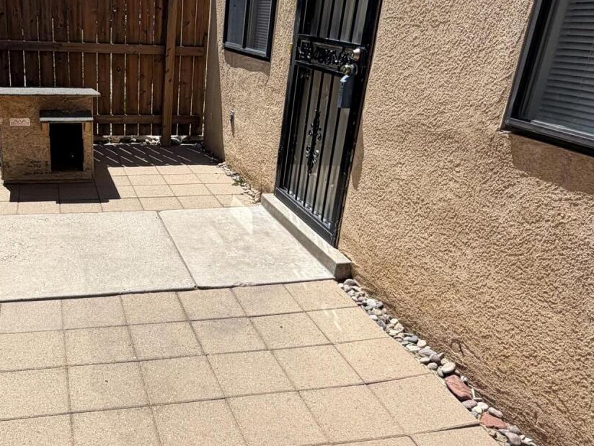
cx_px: 166
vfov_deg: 41.7
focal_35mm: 34
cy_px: 246
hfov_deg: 52.1
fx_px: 583
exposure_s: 1/779
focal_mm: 2.22
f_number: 2.2
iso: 20
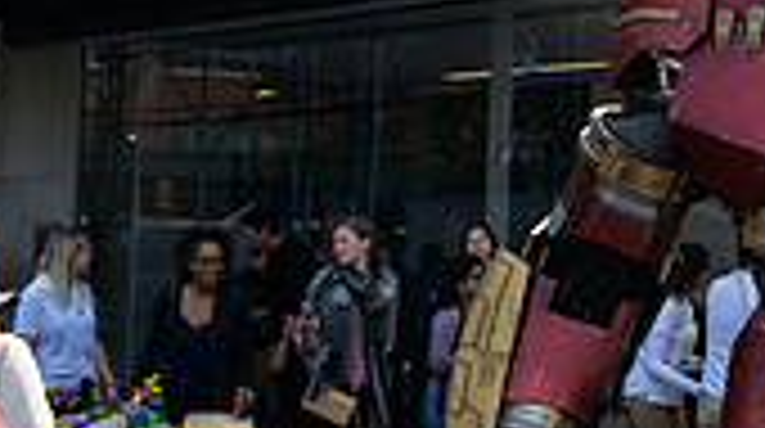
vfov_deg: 14.0
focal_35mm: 86
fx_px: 1742
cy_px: 178
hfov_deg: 23.7
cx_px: 774
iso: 200
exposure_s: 1/2000
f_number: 3.2
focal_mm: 24
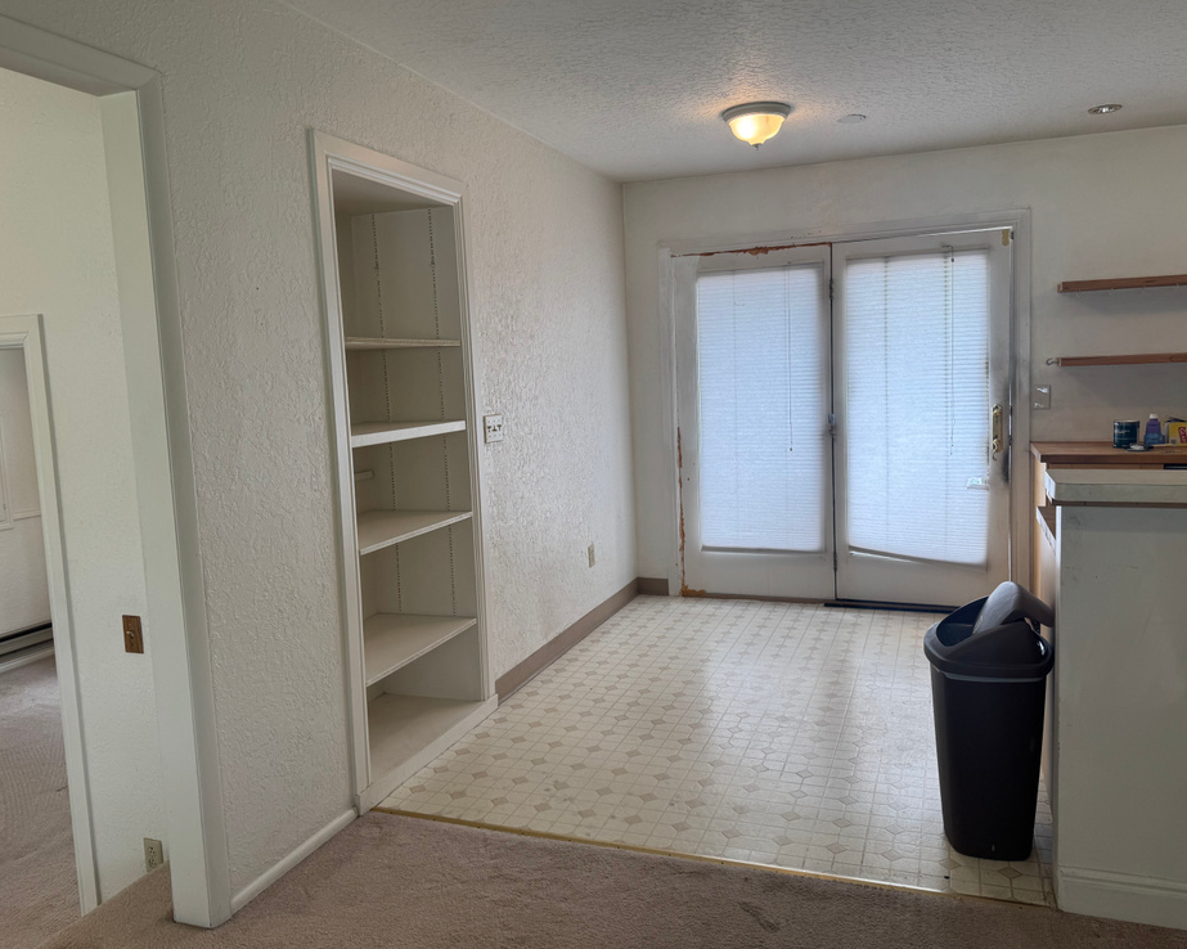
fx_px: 913
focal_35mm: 26
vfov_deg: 54.9
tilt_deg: -5.3
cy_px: 460
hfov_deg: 66.0
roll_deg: +2.2
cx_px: 615
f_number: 1.78
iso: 64
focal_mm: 6.76
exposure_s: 1/236
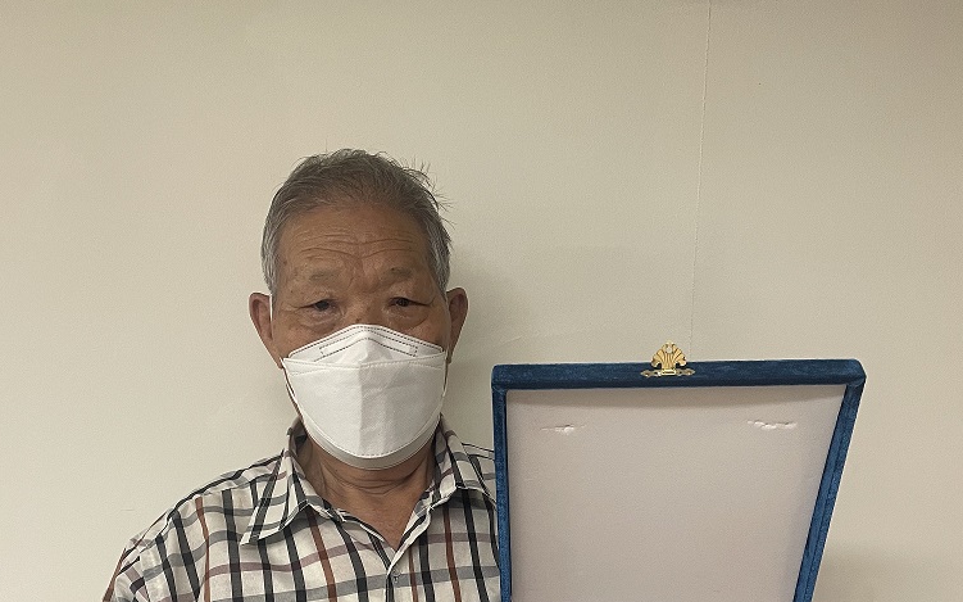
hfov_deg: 52.8
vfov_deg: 33.0
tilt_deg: -7.8
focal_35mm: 37
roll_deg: -0.3
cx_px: 483
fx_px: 971
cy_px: 519
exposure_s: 1/60
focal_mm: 4.2
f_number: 1.6
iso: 125
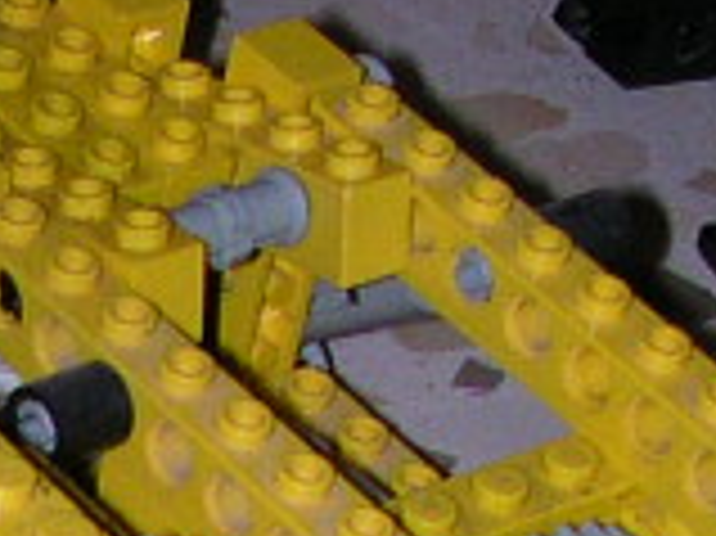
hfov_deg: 7.9
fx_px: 4940
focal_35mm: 239
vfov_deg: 5.8
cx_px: -770
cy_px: 1536
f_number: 4.5
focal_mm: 5.6
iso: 100
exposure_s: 1/60
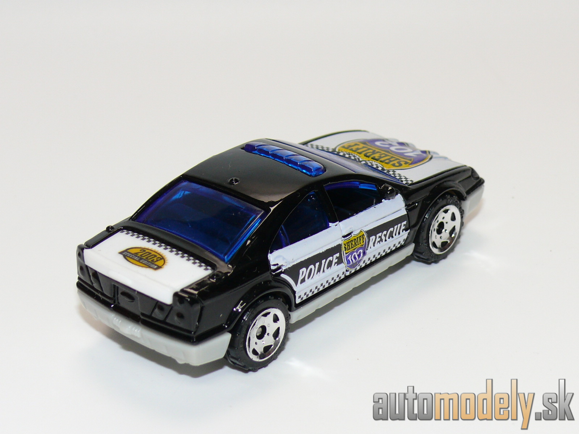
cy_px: 217
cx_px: 290
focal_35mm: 97
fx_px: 1622
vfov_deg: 15.2
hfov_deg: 20.2
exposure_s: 1/30
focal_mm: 13
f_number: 4
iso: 100
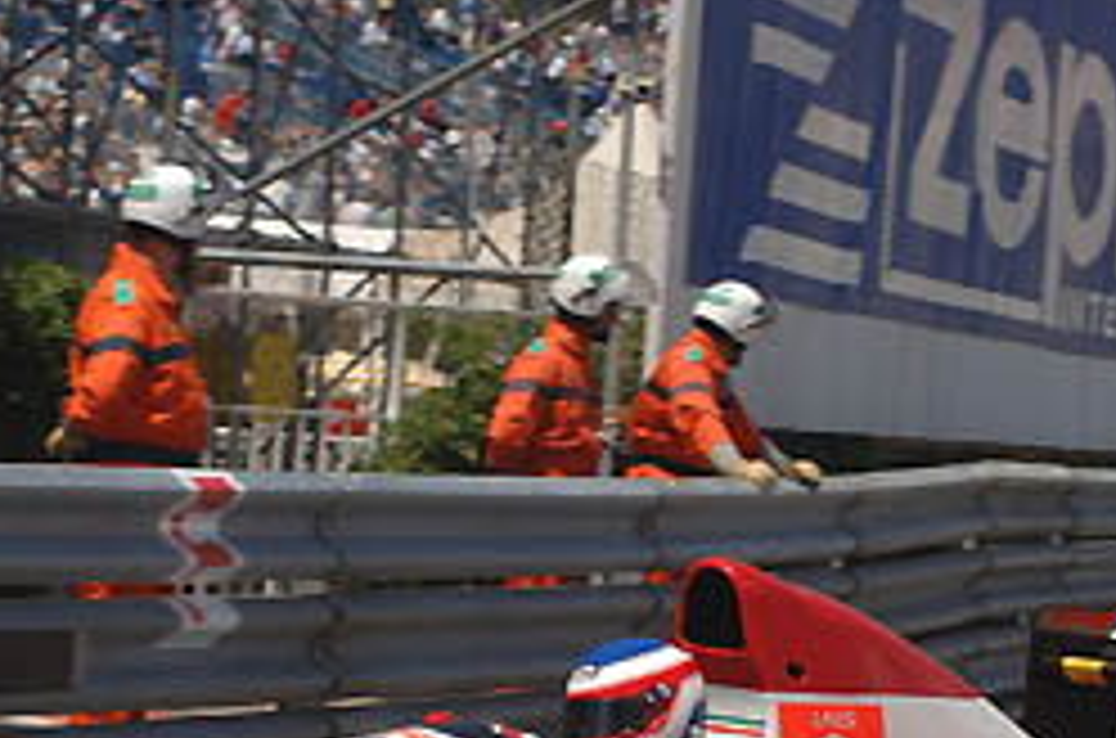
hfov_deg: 8.5
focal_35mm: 242
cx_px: 612
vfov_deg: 5.6
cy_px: 628
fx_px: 7483
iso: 100
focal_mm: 80
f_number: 6.7
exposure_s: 1/640
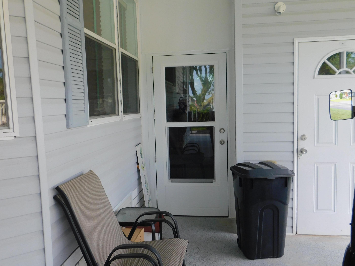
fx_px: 308
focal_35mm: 30
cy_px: 133
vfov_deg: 46.8
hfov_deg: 60.0
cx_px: 178
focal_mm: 5.3
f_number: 3.2
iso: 125
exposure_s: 1/50
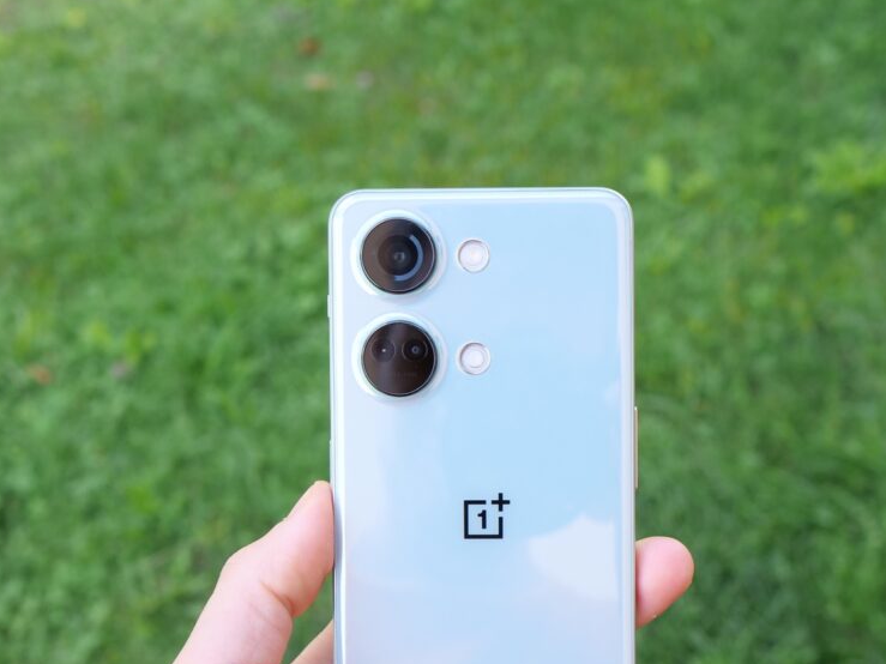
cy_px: 502
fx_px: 1408
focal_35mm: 55
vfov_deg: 26.2
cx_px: 523
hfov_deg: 34.8
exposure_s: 1/320
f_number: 3.2
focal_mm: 16
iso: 200
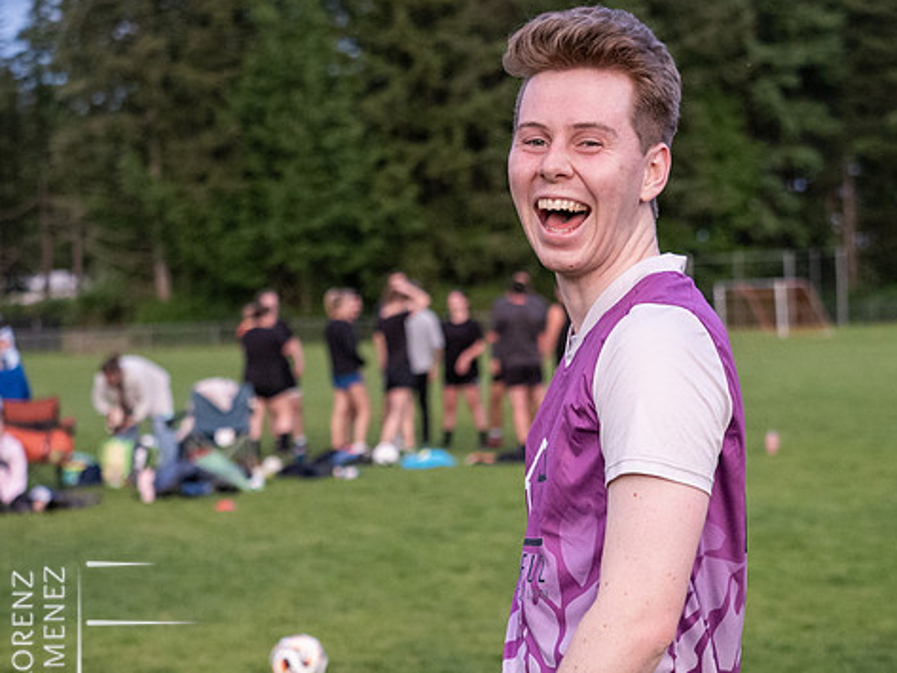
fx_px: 2540
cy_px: 355
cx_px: 531
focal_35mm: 98
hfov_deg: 20.0
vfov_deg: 15.1
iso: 2000
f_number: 2.8
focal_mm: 40
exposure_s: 1/1000
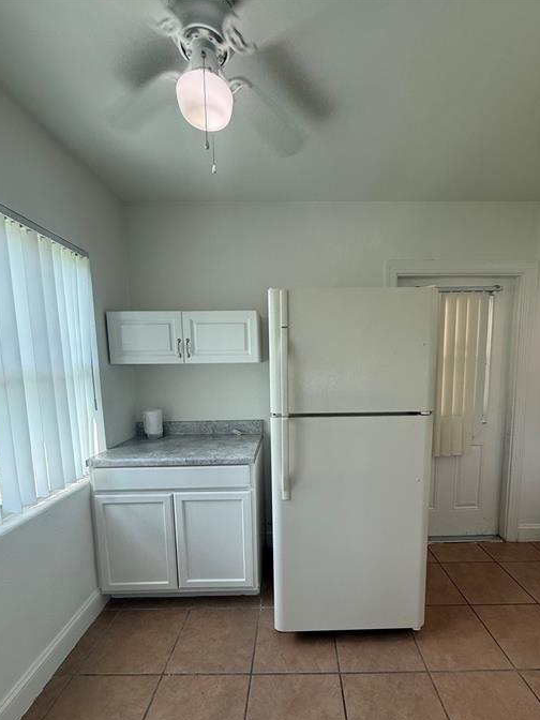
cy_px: 406
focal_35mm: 16
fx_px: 333
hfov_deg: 77.9
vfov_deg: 94.0
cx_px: 295
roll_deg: +0.4
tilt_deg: -6.7
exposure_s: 1/120
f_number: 2.2
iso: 64
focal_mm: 2.22
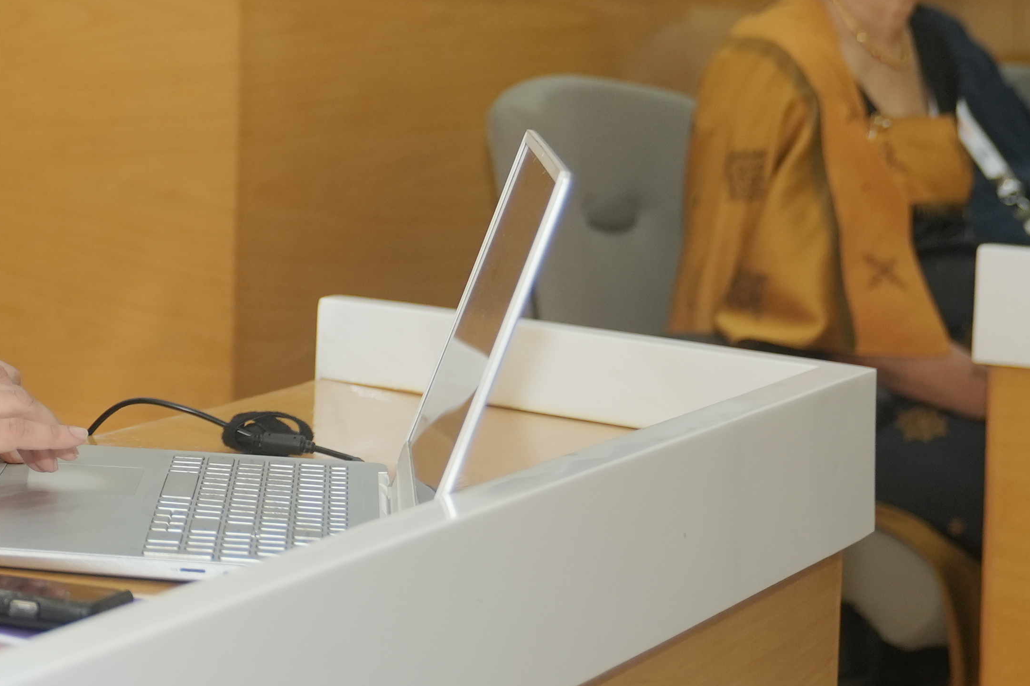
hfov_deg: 16.7
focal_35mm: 113
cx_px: -458
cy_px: 17
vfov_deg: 12.0
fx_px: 3233
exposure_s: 1/320
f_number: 2.8
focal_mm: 35
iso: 800
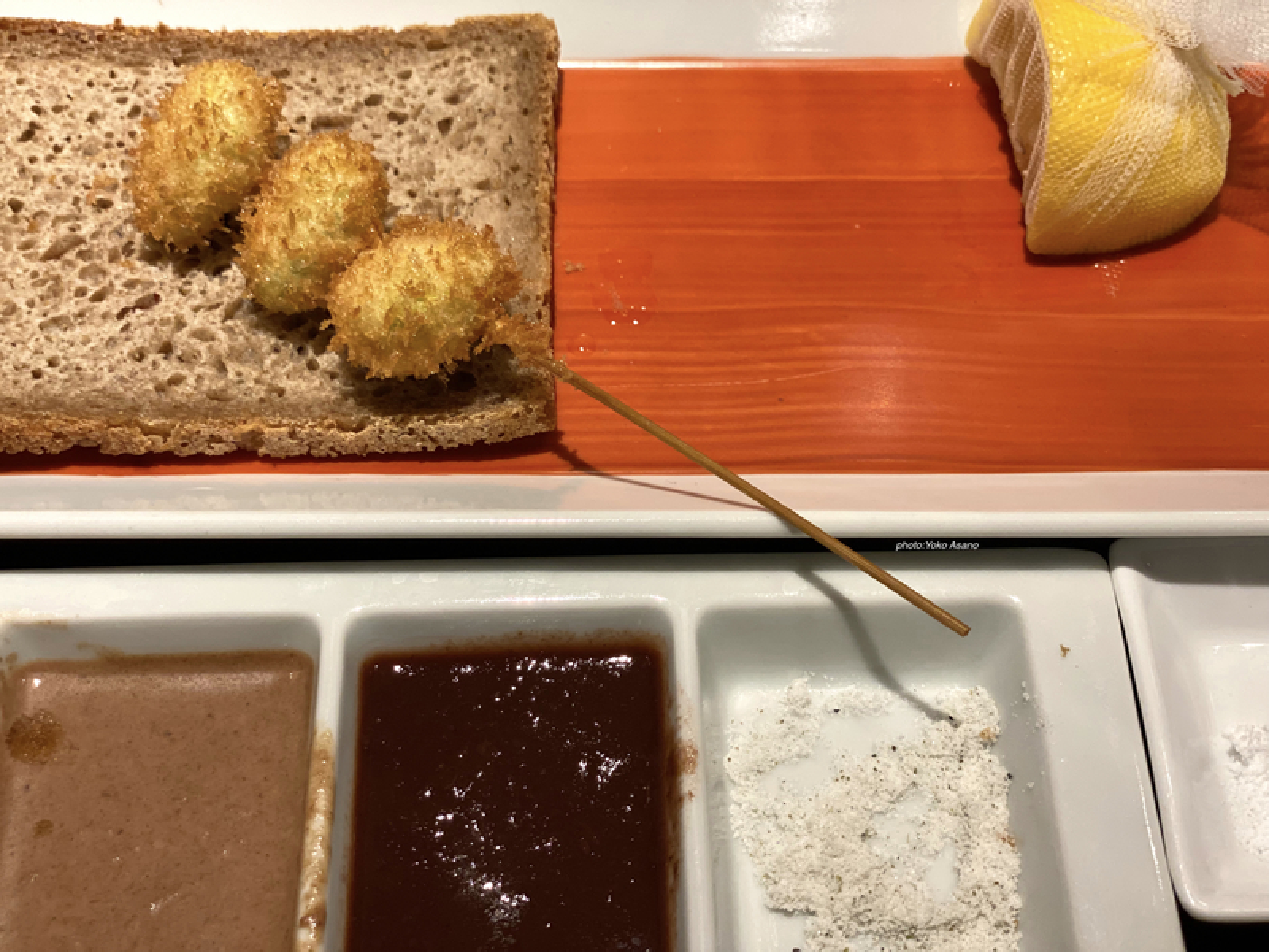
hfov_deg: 36.8
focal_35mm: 52
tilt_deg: -55.2
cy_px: 476
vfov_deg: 28.0
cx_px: 634
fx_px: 1906
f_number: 2
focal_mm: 6
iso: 125
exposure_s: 1/50
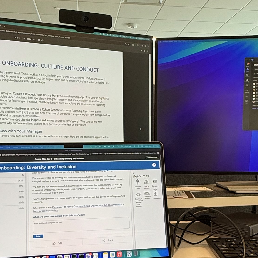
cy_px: 192
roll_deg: +0.2
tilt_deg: -6.5
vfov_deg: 36.7
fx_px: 379
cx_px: 143
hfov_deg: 37.5
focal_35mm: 45
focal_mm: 2.22
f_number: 2.2
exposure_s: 1/99
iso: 125
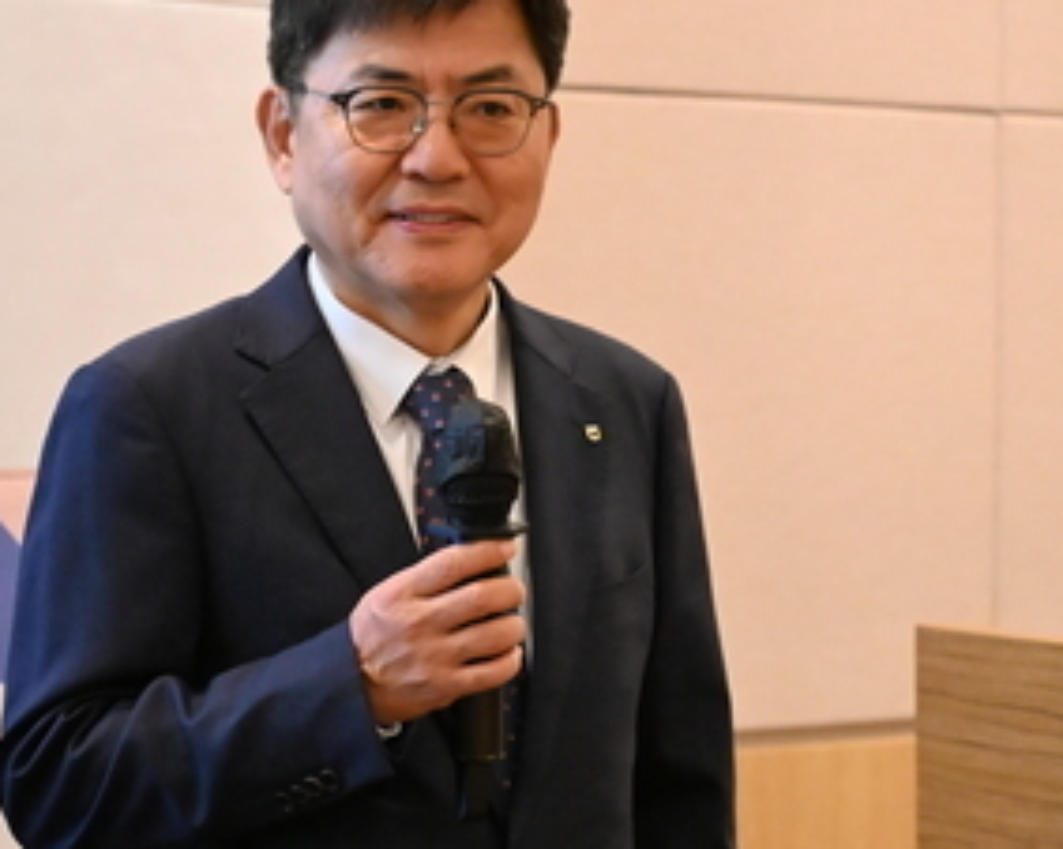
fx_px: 4590
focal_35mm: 146
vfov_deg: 10.6
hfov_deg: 13.1
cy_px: 479
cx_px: 883
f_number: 4
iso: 11400
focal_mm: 70
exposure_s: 1/250
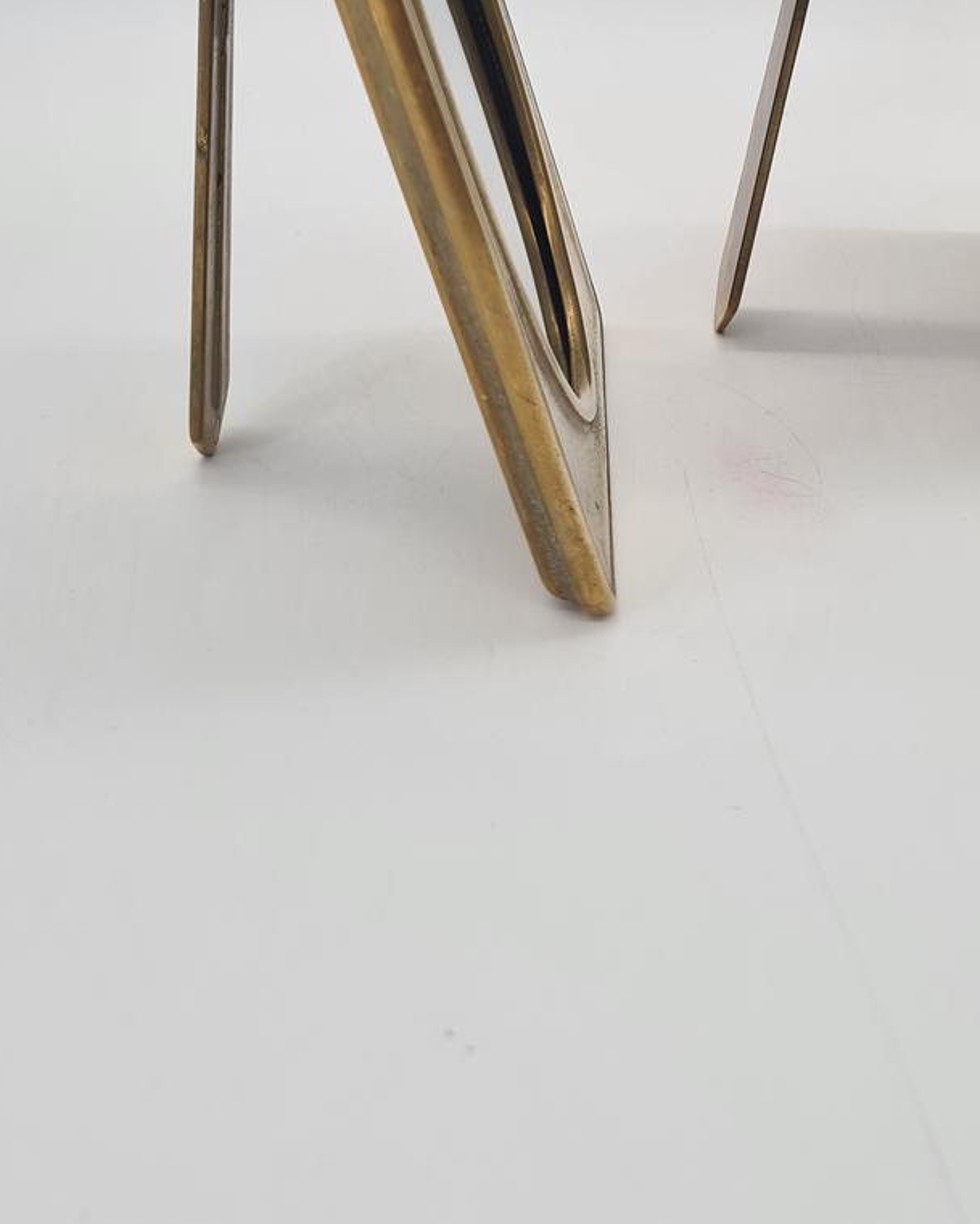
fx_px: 1740
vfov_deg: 35.9
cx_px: 729
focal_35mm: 48
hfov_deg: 30.9
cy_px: 72
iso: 50
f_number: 1.8
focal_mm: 5.4
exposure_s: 1/331
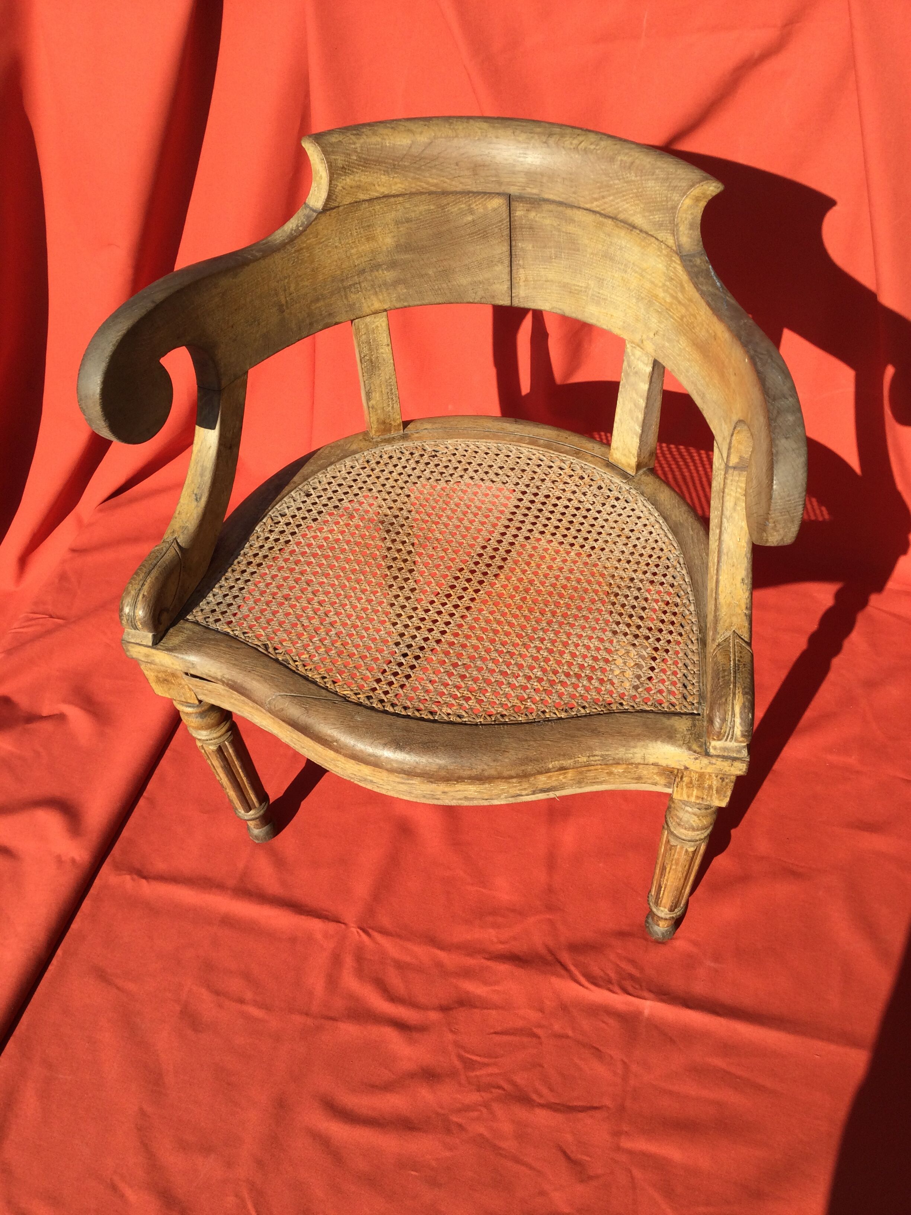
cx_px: 456
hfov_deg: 45.4
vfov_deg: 58.4
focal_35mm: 31
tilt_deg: -48.2
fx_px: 1088
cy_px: 608
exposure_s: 1/696
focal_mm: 3.3
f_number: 2.4
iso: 25
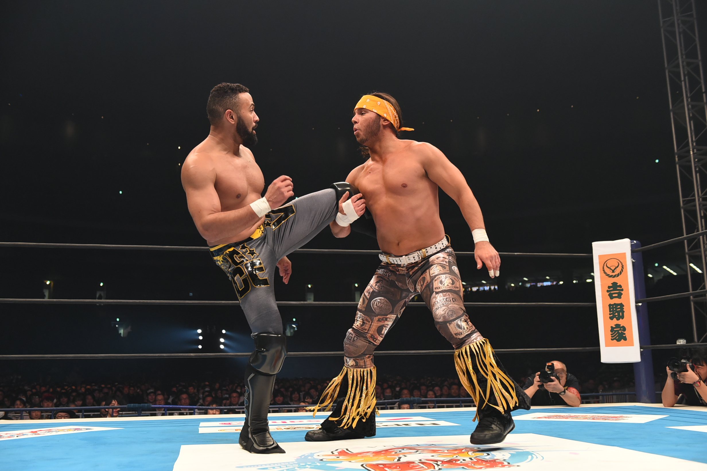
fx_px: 707
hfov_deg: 53.2
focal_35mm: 36
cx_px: 354
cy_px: 236
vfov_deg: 36.8
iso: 3200
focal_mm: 36
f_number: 5
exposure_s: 1/640
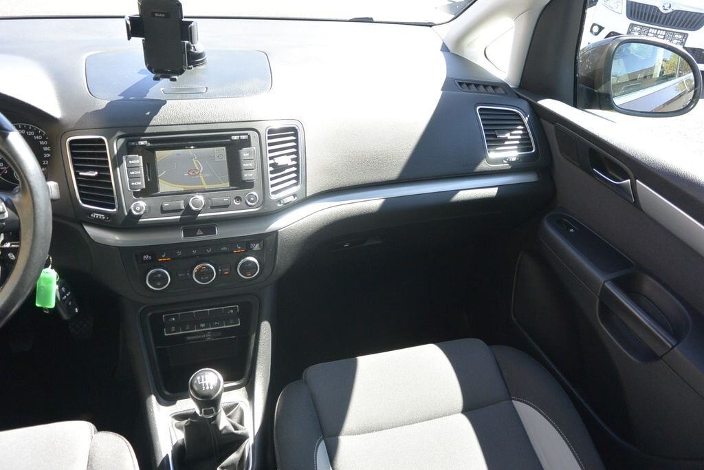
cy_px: 235
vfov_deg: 47.9
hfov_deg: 67.4
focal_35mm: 27
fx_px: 528
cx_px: 352
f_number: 3.5
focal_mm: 10
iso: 200
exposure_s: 1/200
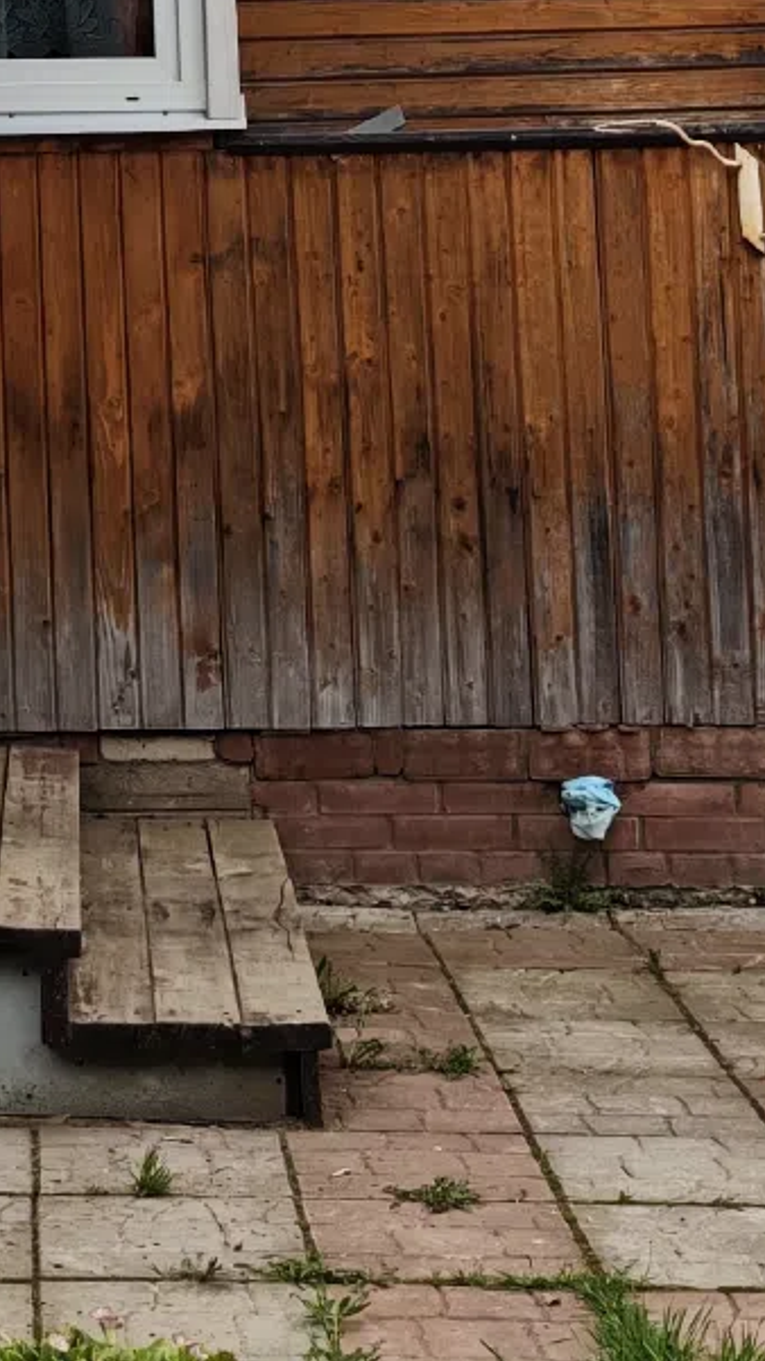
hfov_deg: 11.6
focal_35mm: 100
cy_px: -229
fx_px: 3607
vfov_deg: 20.1
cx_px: -346
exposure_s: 1/2150
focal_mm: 6.55
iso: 50
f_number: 1.62
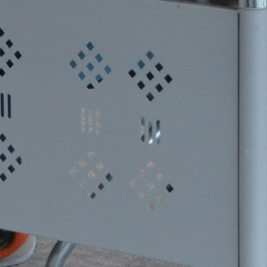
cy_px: -173
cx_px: 32
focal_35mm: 285
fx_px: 2487
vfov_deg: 6.1
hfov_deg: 6.1
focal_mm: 30
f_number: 4.5
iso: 800
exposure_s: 1/60
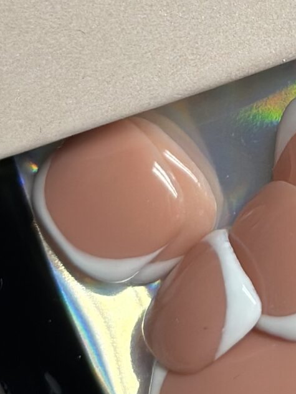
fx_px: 2211
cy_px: -12
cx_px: 379
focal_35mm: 194
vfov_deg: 10.1
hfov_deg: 7.6
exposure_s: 1/672
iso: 80
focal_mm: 6.86
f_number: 1.78
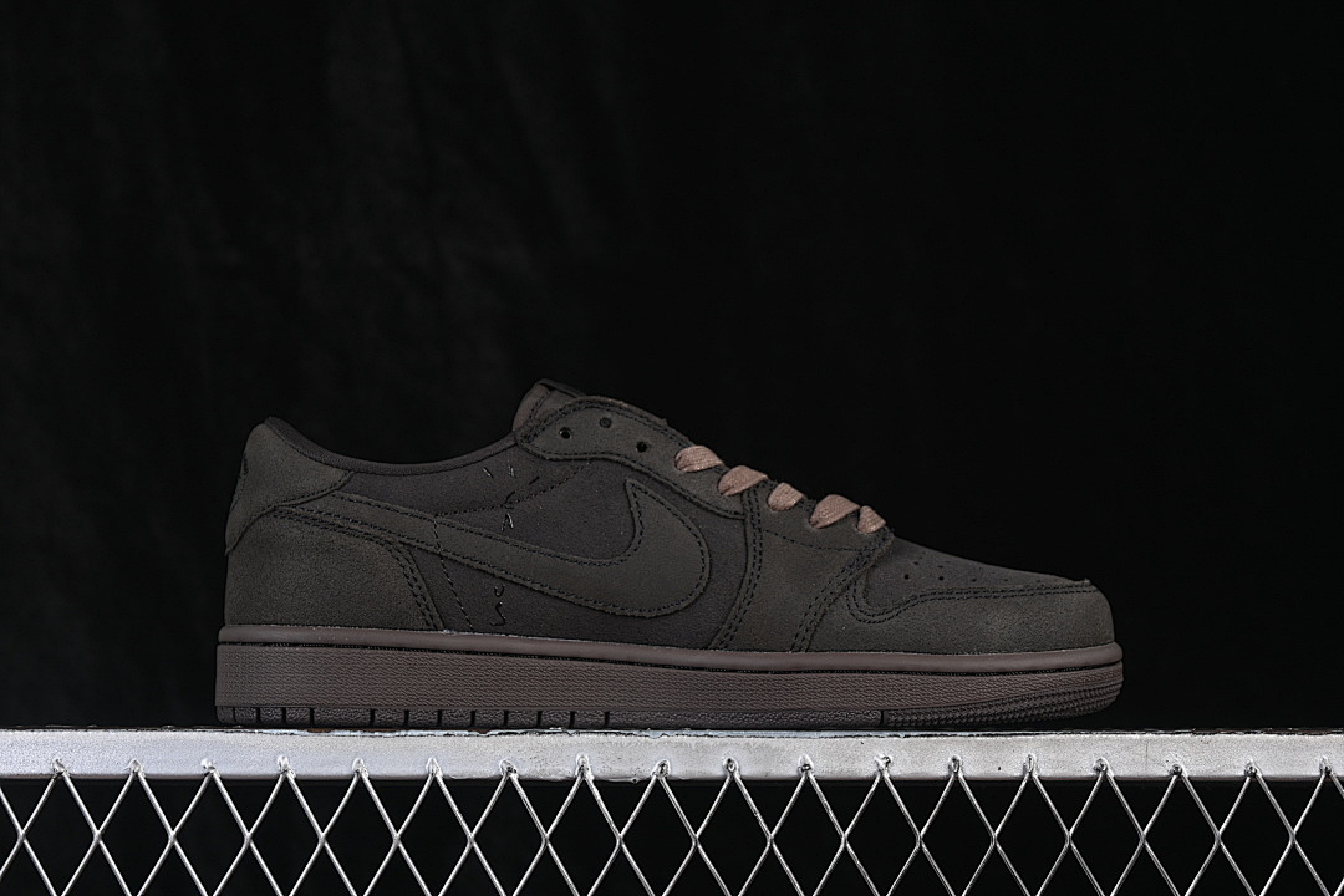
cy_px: 448
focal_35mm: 75
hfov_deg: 27.0
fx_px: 2800
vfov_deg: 18.2
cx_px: 672
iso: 160
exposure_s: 1/60
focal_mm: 50
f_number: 6.3
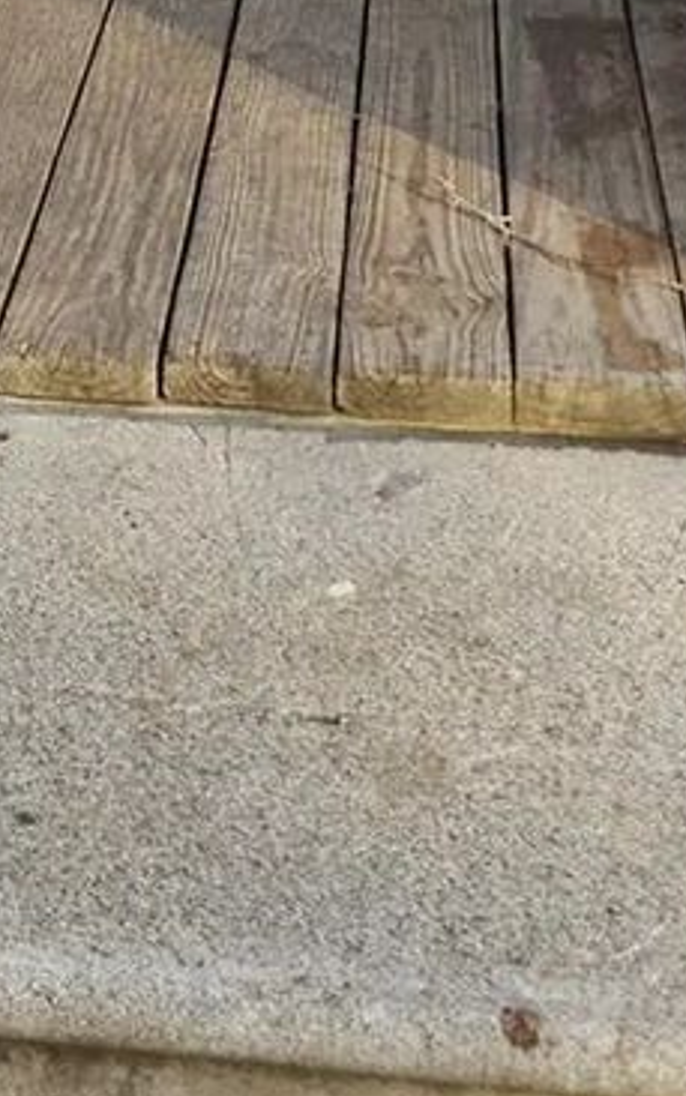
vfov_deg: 21.3
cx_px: -180
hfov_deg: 13.9
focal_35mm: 91
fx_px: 2720
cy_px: -196
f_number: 1.8
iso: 12
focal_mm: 6.4
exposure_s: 1/289
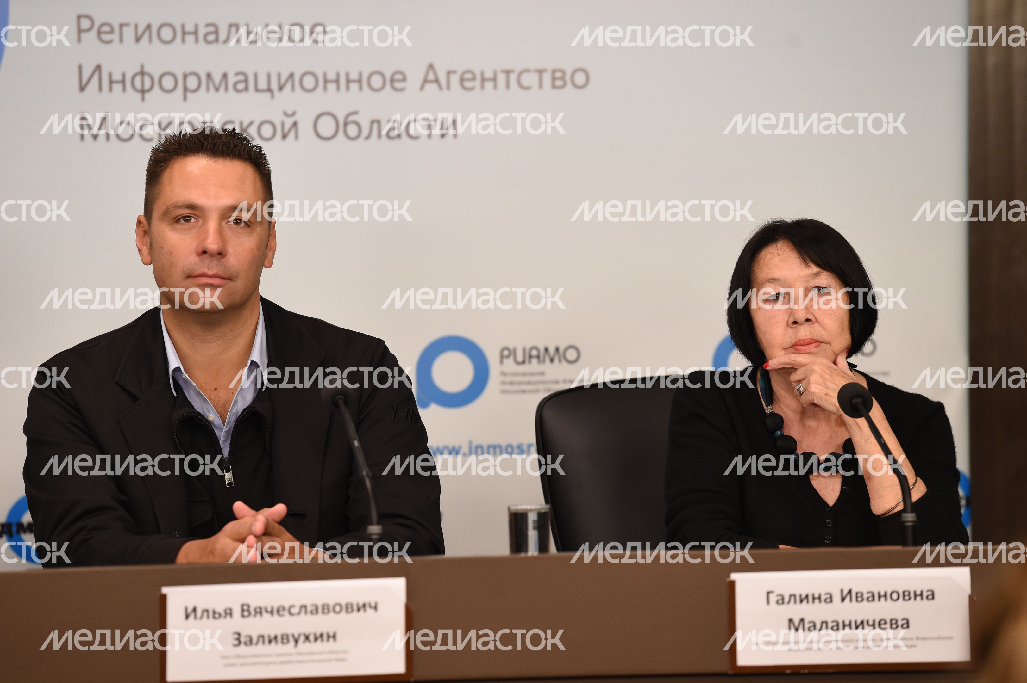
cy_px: 342
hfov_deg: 11.4
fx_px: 5132
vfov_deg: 7.6
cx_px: 514
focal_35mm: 180
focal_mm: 180
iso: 2500
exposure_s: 1/320
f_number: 4
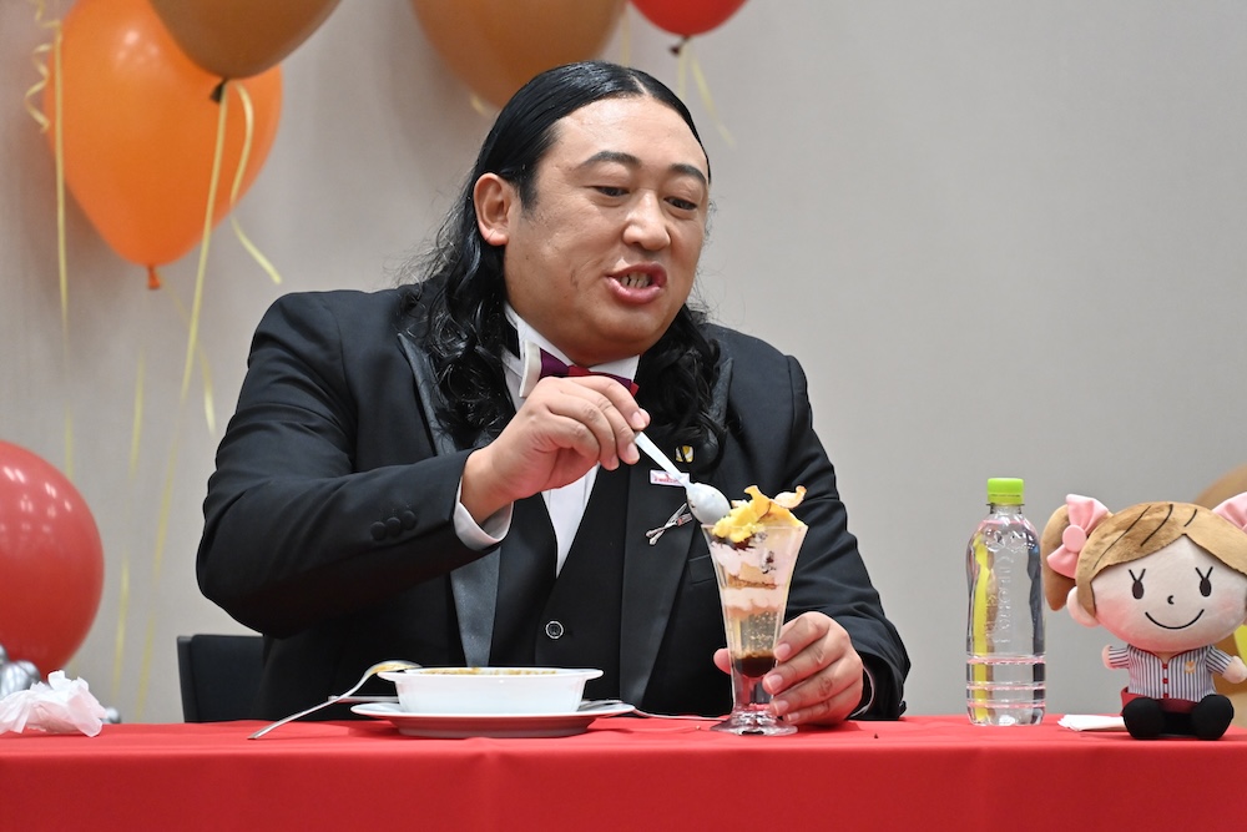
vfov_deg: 4.6
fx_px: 10392
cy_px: 416
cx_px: 624
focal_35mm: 300
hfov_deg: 6.9
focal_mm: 300
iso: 6400
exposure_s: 1/250
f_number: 7.1
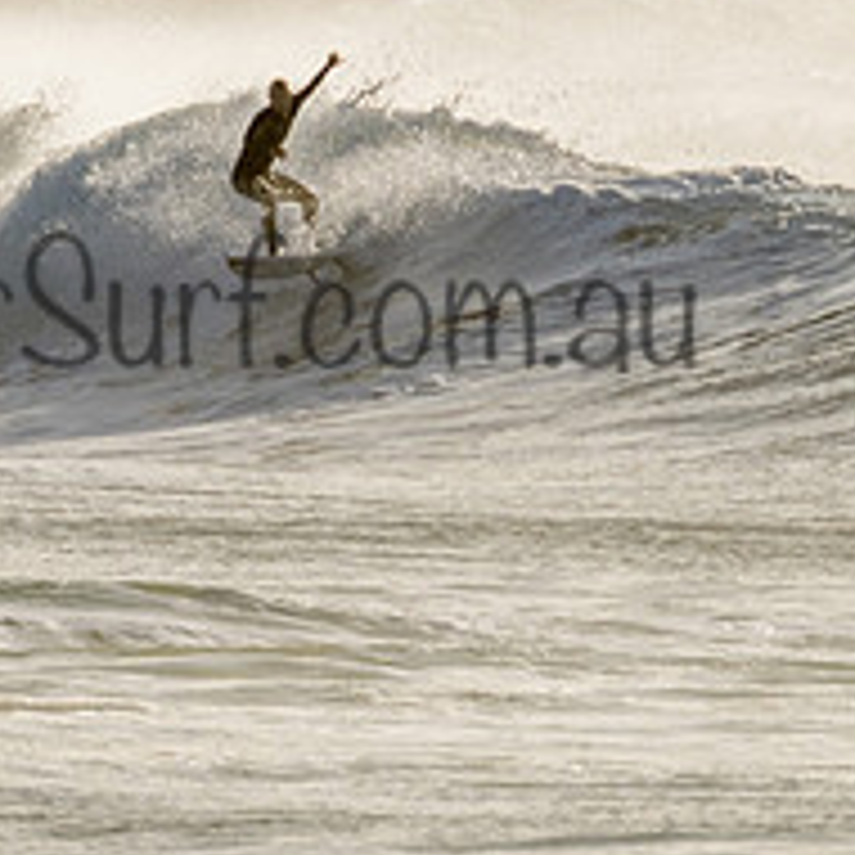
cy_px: 263
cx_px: 220
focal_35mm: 2077
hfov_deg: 0.8
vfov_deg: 0.8
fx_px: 58040
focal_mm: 800
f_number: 11
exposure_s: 1/2000
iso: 360
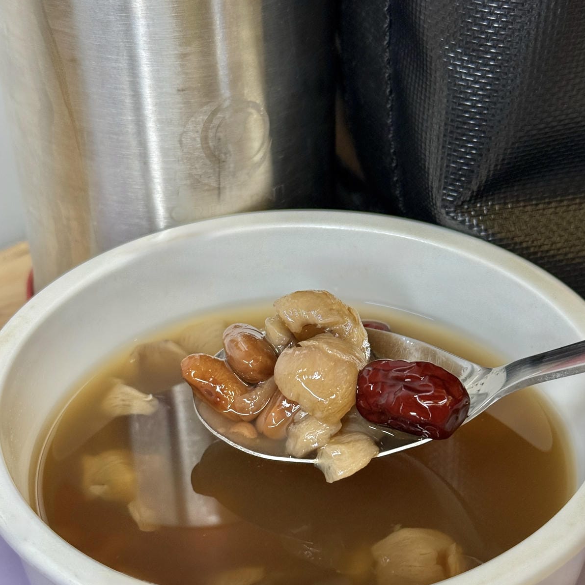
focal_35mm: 57
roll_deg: +7.4
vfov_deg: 29.9
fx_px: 1090
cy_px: 383
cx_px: 294
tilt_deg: -37.1
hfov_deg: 30.0
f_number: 1.78
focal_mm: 6.76
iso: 80
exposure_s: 1/120
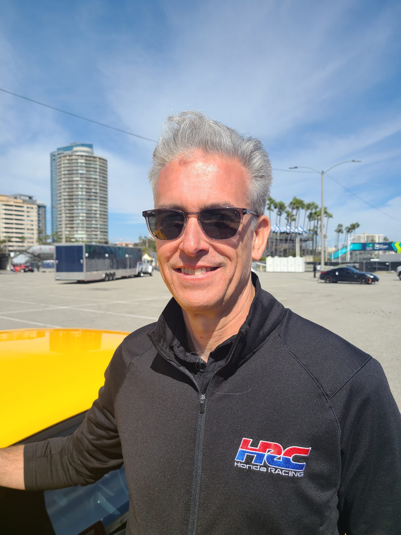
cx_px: 200
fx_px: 402
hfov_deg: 53.1
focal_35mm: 26
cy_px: 268
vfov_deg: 67.3
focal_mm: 5.4
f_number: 1.8
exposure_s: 1/2767
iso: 40
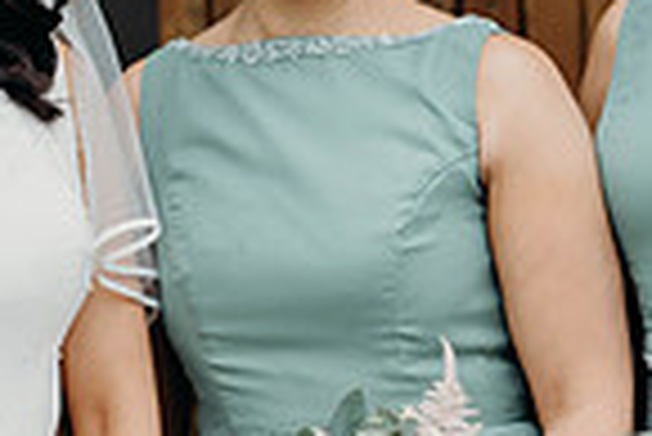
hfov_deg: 6.1
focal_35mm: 339
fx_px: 6146
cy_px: 267
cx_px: 103
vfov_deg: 4.1
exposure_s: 1/200
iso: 100
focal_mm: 85
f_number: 2.2
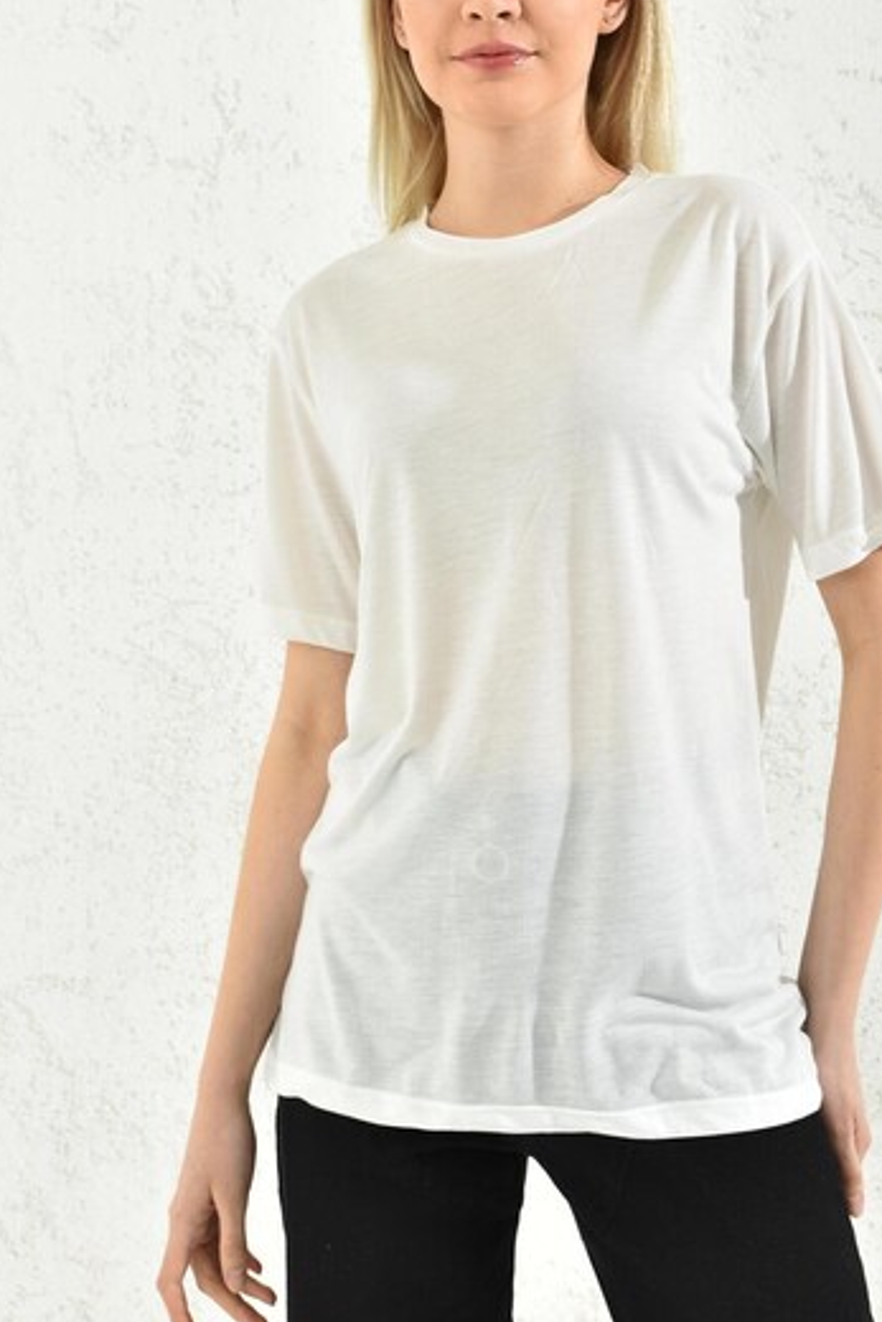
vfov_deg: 40.1
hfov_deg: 27.5
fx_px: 1799
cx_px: 539
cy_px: 506
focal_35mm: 49
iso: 100
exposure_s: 1/160
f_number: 7.1
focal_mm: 34
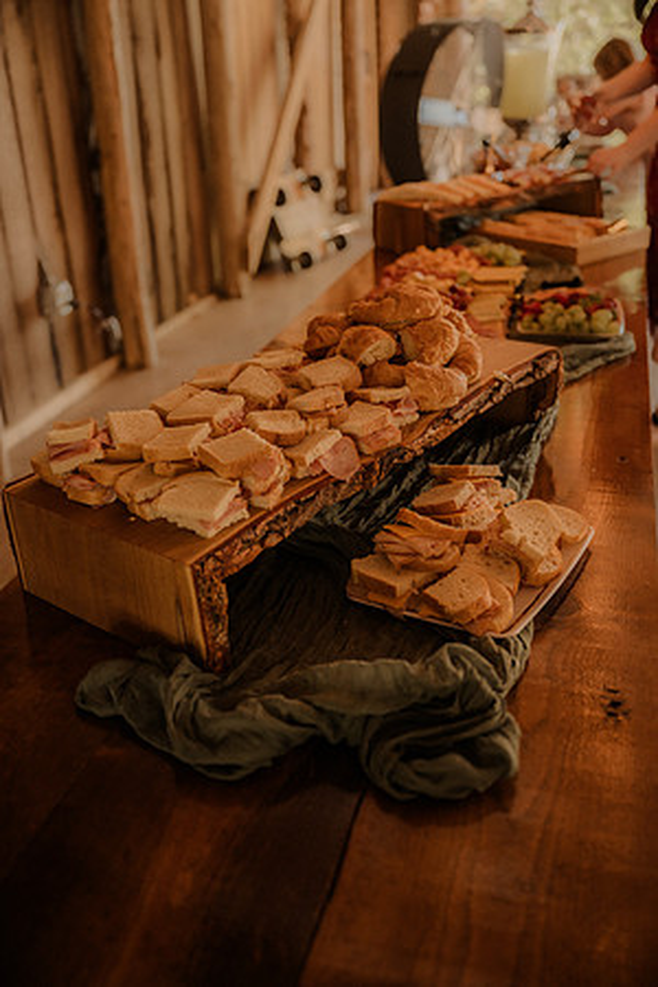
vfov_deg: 53.1
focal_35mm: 36
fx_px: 987
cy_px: 494
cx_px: 329
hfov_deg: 36.9
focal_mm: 36
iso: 400
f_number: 2.8
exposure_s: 1/125
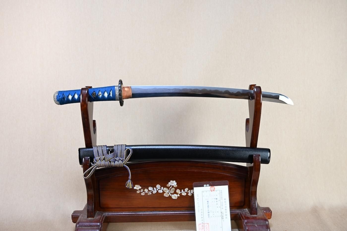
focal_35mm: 37
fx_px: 354
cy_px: 116
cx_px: 174
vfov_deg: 36.2
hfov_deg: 52.2
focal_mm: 24.5
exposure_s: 1/3
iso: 100
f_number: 3.8
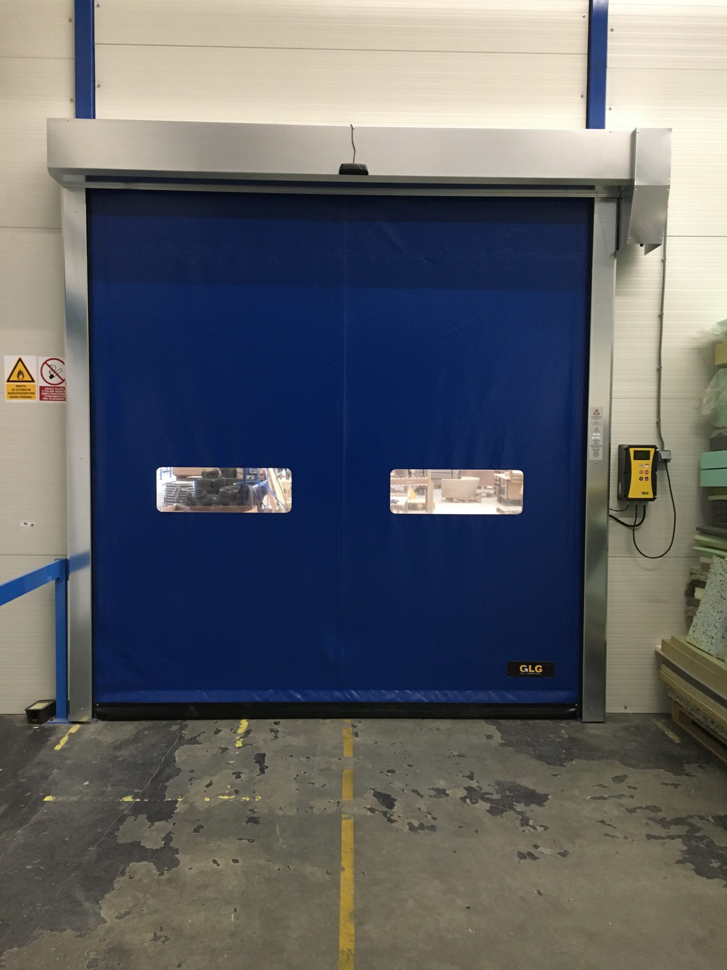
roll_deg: -0.4
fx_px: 812
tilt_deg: -2.3
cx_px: 364
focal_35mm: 29
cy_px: 485
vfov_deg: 61.7
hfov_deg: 48.2
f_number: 2.2
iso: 200
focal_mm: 4.15
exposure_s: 1/33
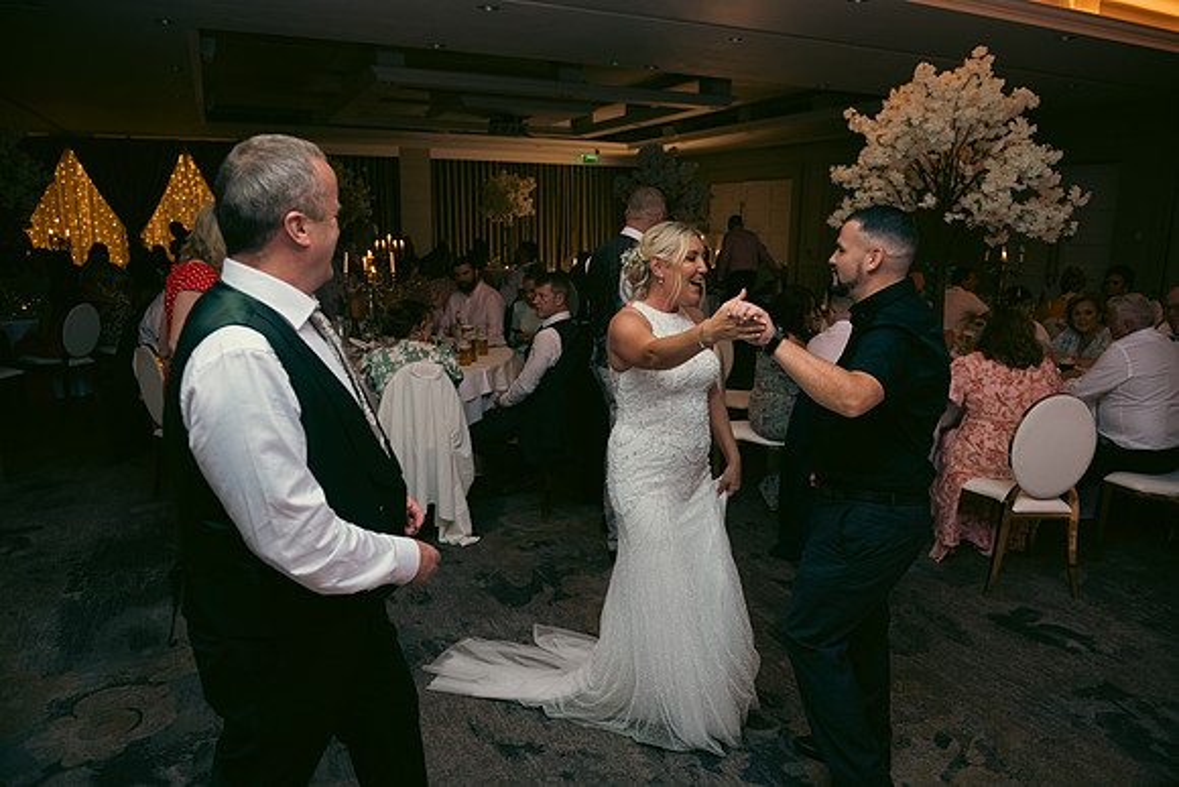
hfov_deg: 73.7
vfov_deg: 53.2
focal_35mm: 24
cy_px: 394
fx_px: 786
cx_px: 590
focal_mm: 24
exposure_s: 1/160
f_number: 3.5
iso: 800
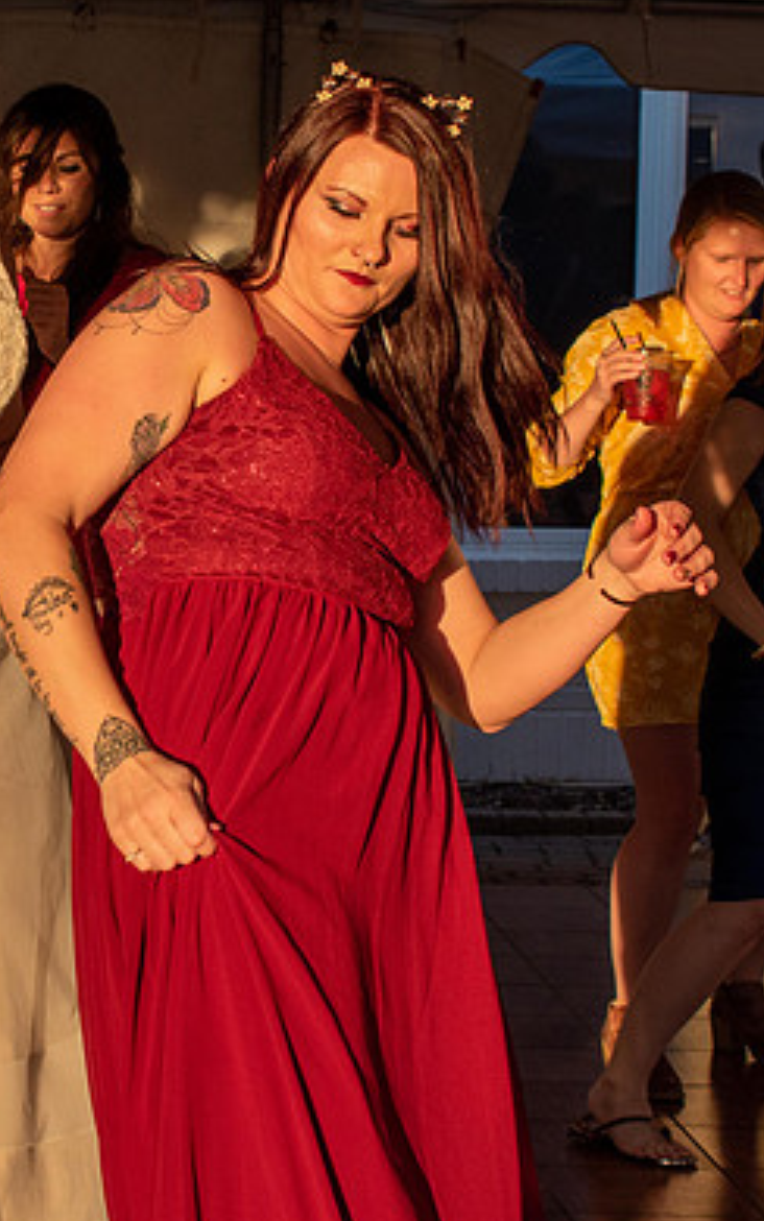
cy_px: 481
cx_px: -5
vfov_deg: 18.9
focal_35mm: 110
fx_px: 3662
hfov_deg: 11.8
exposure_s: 1/250
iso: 250
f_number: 8
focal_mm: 38
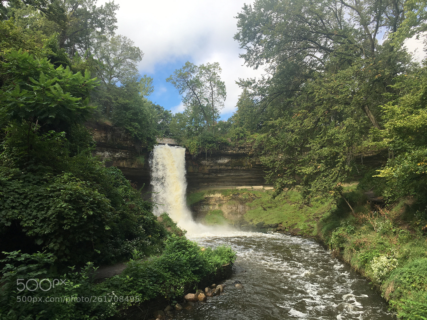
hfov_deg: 61.7
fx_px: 358
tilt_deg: +8.4
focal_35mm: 29
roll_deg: +0.2
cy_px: 160
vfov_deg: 48.2
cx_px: 214
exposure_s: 1/686
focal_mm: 4.15
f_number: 2.2
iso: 25
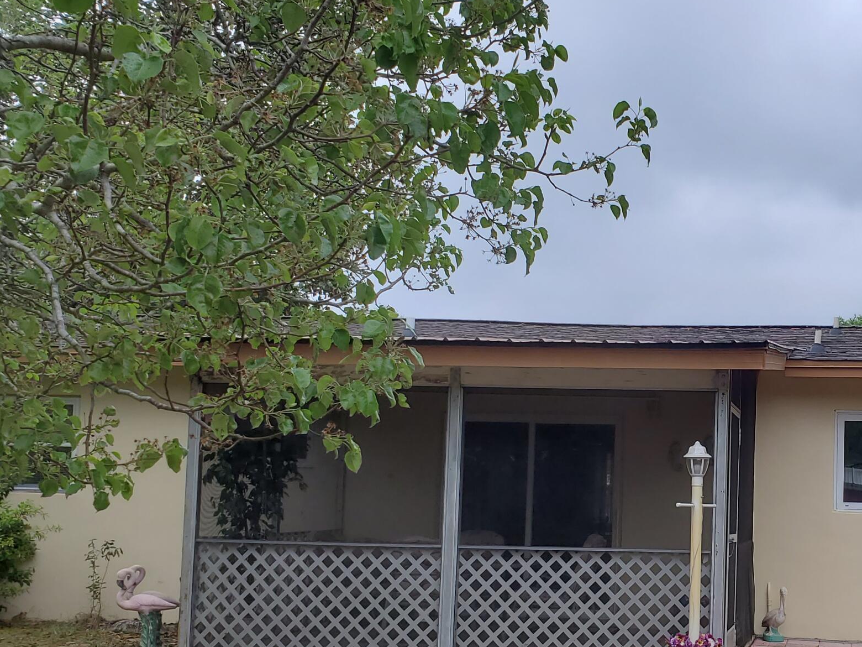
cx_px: 758
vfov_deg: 28.9
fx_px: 1245
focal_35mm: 50
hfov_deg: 36.1
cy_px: 431
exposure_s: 1/312
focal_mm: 4.3
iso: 50
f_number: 2.4
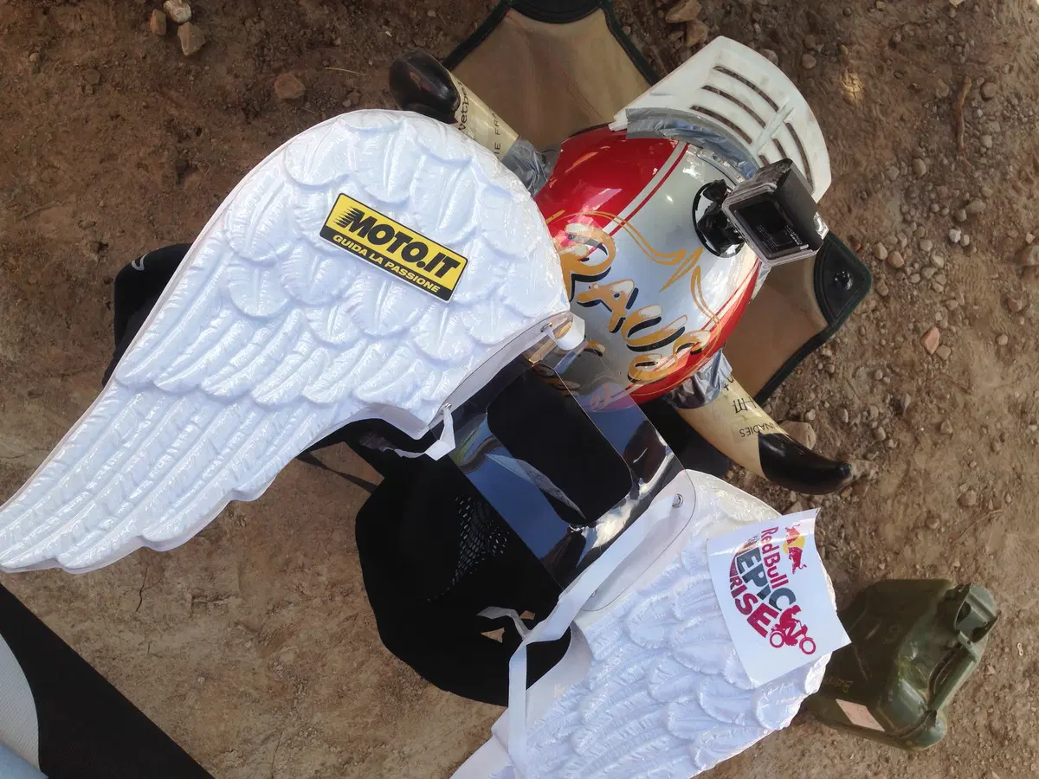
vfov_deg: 42.9
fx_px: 990
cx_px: 520
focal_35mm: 33
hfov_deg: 55.4
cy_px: 390
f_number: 2.4
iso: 50
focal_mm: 4.12
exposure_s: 1/272
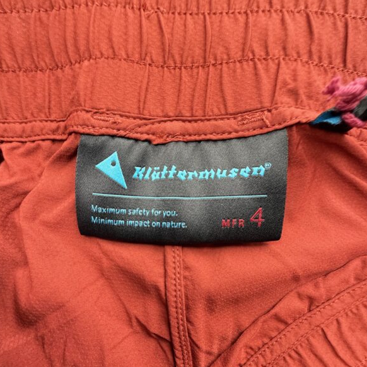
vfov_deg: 82.5
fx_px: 204
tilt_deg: -81.7
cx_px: 181
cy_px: 228
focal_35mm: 17
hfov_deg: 84.0
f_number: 2.2
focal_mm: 2.22
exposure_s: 1/50
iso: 500
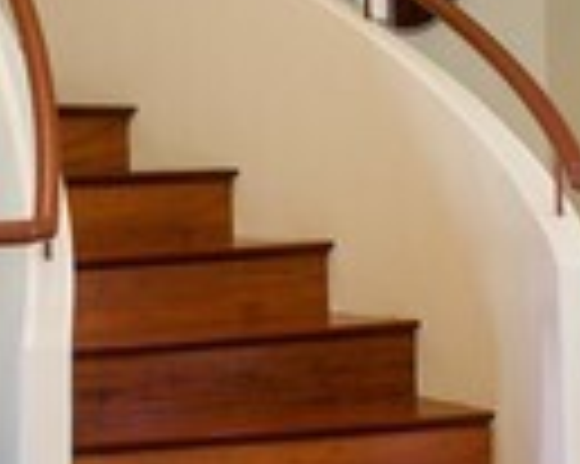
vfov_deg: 14.1
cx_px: 241
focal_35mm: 109
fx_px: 1870
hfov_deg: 17.6
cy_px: 135
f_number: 9
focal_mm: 20
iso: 31
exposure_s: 2.5
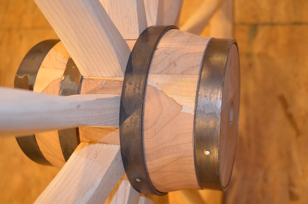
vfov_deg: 34.1
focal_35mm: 39
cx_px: 154
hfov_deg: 49.6
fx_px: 333
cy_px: 102
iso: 500
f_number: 4.2
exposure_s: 1/15
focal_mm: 26
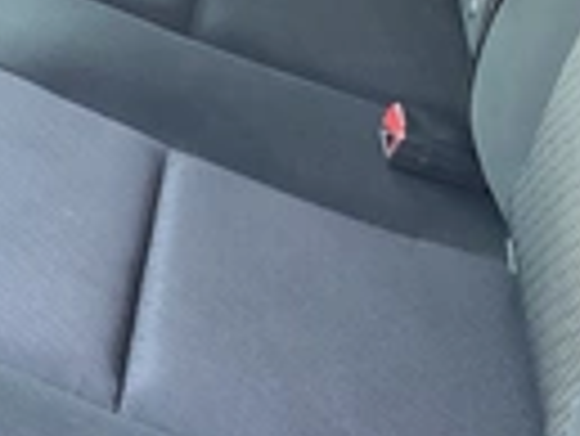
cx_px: -180
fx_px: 1509
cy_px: -85
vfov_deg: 15.8
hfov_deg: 19.9
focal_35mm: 90
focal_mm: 3
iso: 64
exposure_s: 1/64
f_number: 1.8
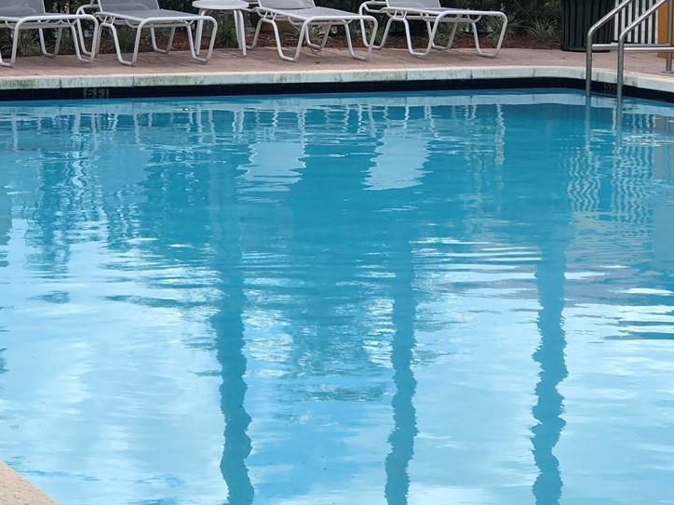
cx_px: 254
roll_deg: -1.2
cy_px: 90
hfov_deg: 15.6
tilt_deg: -6.5
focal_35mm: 126
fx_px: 2453
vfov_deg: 11.7
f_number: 2.8
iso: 20
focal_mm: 6.6
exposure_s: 1/704
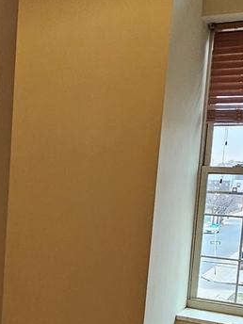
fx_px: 543
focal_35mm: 58
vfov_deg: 32.9
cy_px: 220
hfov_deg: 21.6
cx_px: -110
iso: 200
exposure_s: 1/60
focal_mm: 2.2
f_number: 2.2
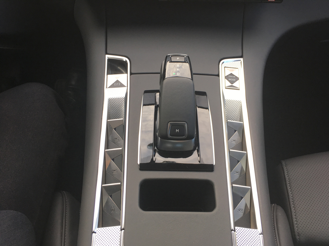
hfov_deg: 61.7
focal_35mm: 29
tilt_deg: -47.4
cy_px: 123
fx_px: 276
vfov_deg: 48.2
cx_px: 164
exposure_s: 1/100
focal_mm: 4.15
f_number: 2.2
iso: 32
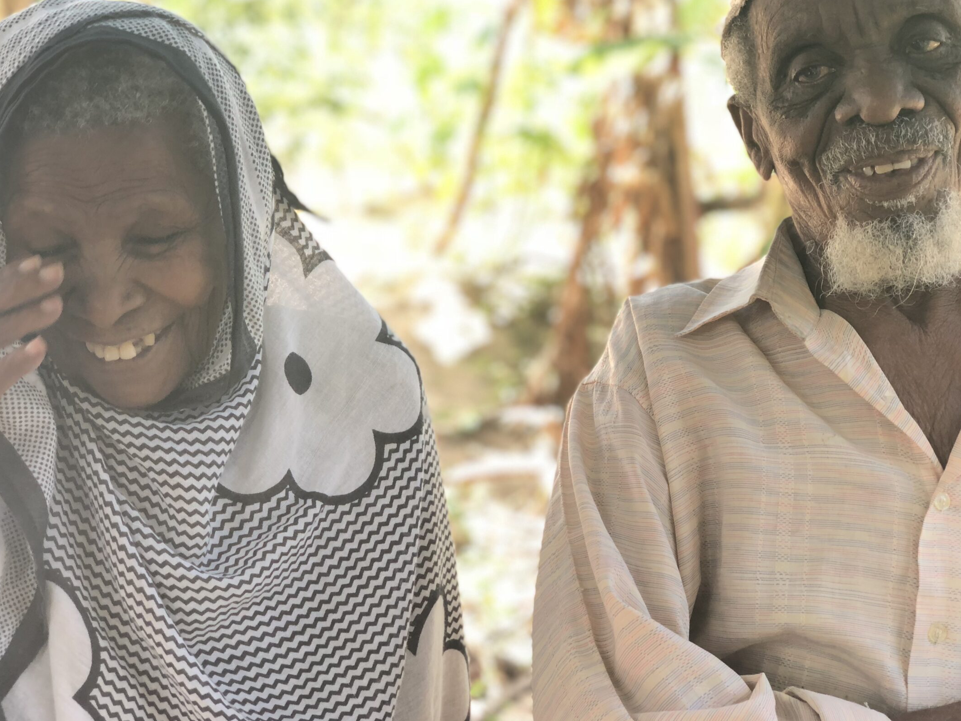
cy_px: 311
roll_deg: -5.1
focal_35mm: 63
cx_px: 435
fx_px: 1749
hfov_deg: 30.7
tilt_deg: -4.4
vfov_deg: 23.3
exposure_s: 1/60
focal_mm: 6
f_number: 2.4
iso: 25
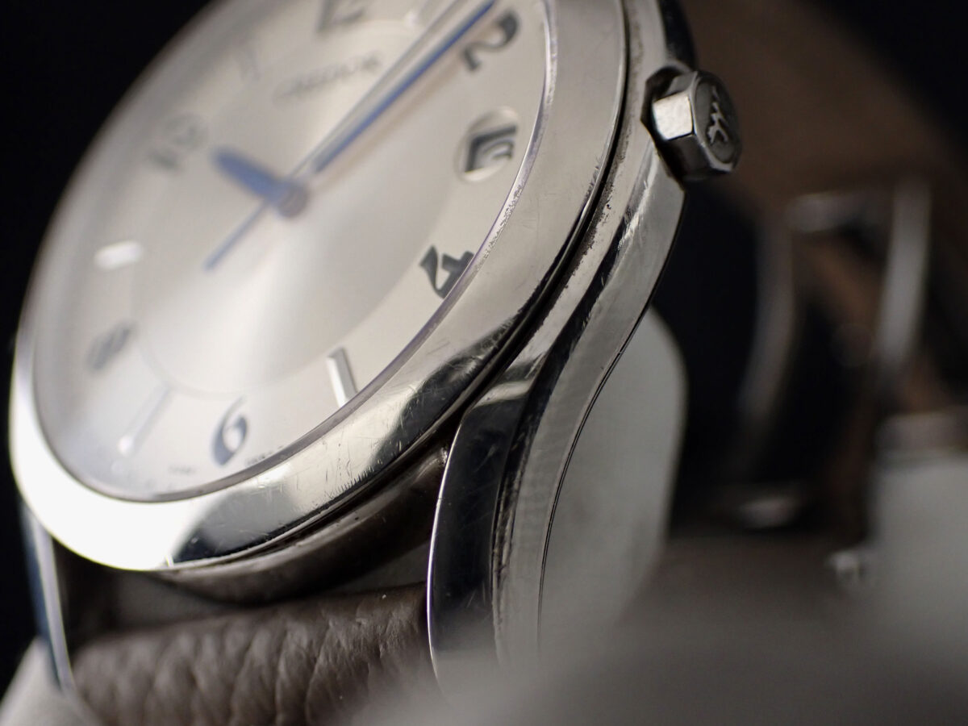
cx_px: 484
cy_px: 363
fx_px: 1398
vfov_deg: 29.1
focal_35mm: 50
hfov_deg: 38.2
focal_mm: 9.01
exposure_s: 1/200
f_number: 3.2
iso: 320
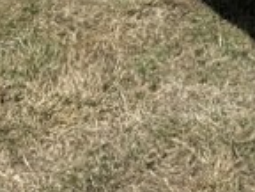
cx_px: 298
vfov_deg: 9.4
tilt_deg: -7.9
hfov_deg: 14.4
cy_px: -334
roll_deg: +2.4
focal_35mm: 133
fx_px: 980
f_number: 1.78
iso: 80
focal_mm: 6.76
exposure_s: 1/3953
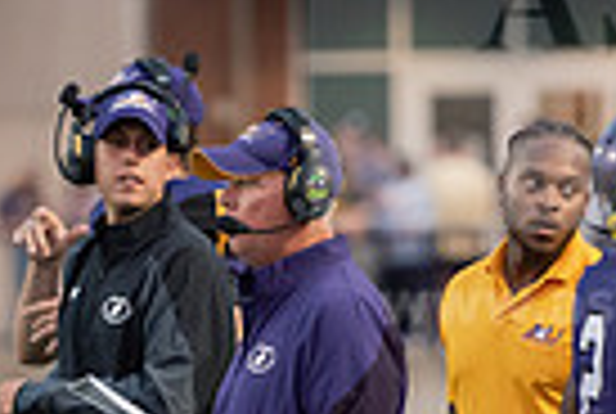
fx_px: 14490
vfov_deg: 1.6
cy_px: 398
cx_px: 175
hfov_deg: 2.4
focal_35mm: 845
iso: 2500
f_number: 2.8
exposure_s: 1/800
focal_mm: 200
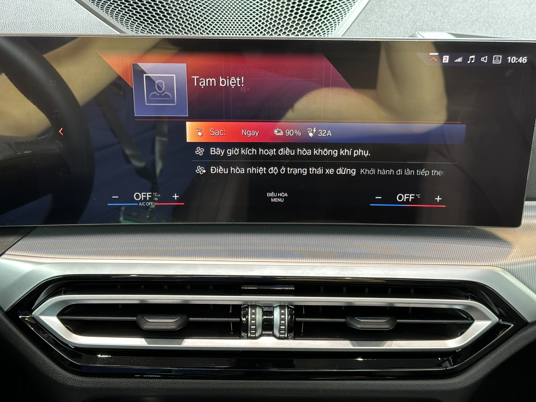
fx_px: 743
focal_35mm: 48
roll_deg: -2.5
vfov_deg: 30.3
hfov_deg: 39.7
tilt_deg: -31.7
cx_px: 268
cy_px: 201
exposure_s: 1/49
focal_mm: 6.86
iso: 100
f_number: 1.78
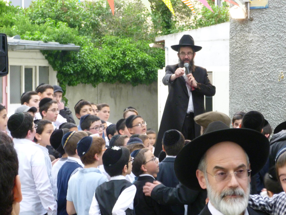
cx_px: 143
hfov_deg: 19.6
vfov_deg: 14.8
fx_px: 826
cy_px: 108
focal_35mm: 100
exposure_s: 1/30
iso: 400
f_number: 5.3
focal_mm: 17.8
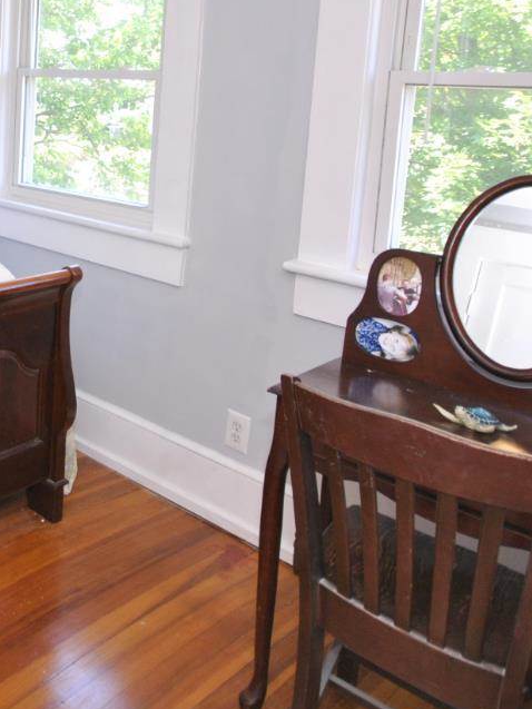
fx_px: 696
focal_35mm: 34
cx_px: -57
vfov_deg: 51.2
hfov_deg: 35.6
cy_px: 161
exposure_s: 1/30
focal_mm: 10
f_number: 4
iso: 280
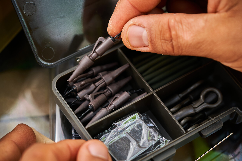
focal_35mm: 90
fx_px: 605
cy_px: 80
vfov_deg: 15.2
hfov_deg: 22.6
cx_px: 121
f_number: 4
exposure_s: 1/160
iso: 320
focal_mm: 90
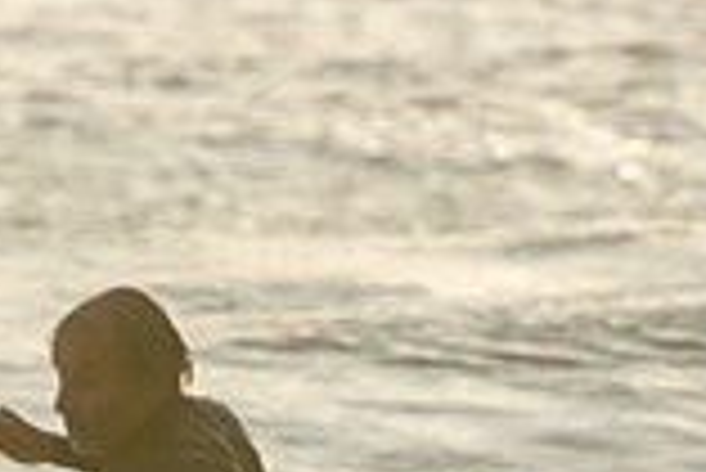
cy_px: 757
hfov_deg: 0.9
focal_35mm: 2217
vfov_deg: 0.6
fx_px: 43517
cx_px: -171
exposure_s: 1/1000
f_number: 5.6
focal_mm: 400
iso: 200
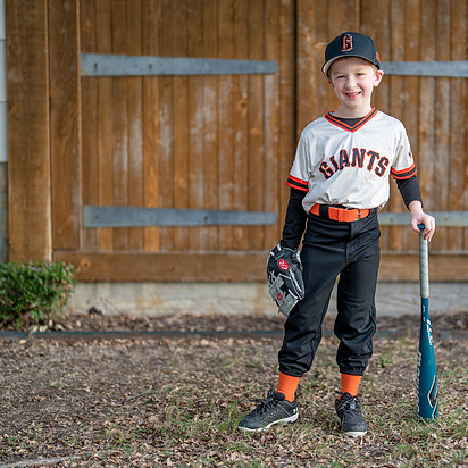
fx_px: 1055
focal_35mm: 69
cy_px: 229
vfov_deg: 25.0
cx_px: 344
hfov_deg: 24.8
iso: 100
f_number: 1.2
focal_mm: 50
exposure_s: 1/640
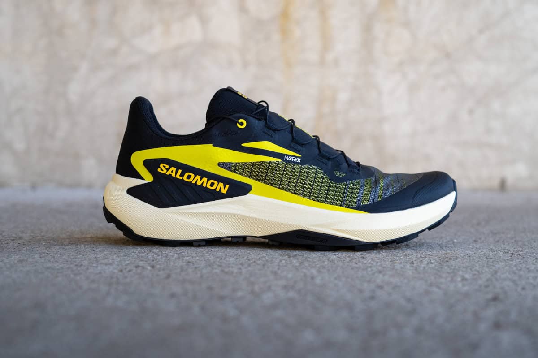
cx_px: 269
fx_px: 747
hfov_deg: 39.6
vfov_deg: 27.0
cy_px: 179
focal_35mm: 50
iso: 200
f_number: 4
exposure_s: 1/160
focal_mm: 50
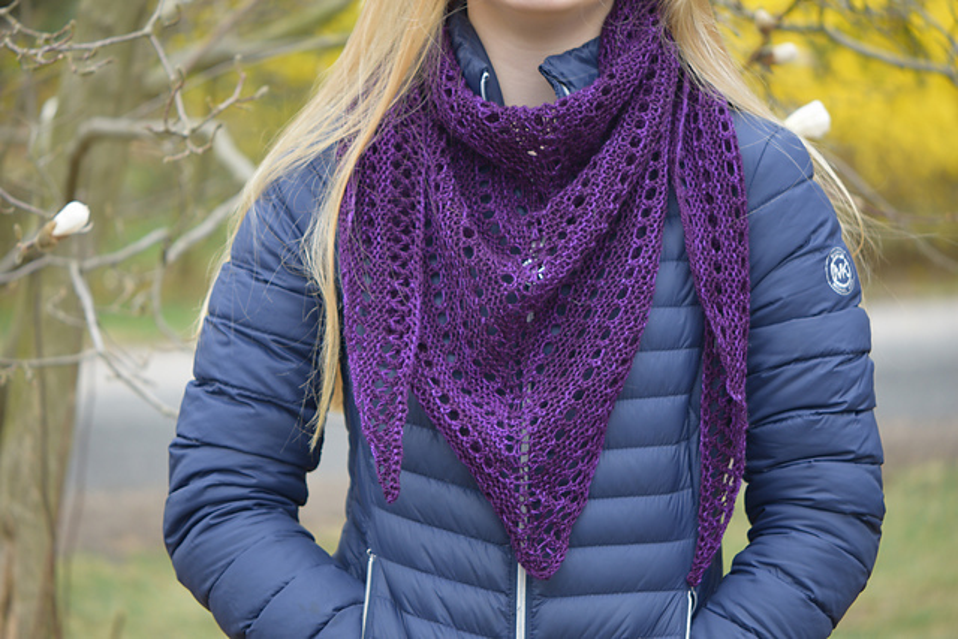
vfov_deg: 10.8
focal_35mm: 128
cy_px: 320
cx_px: 479
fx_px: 3393
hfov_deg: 16.1
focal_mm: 85
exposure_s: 1/125
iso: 250
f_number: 3.5
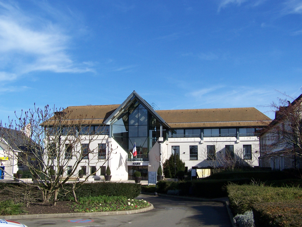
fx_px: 332
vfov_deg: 37.7
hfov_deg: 49.0
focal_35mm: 38
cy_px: 114
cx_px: 151
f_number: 4
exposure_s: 1/750
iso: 80
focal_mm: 6.3
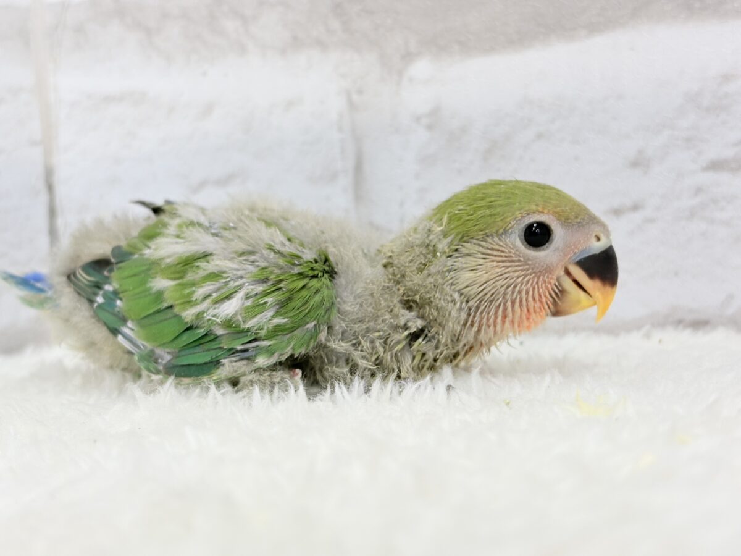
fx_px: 1113
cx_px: 370
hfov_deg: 36.8
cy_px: 278
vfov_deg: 28.0
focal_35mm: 52
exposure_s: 1/50
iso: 64
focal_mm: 5.96
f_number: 1.6
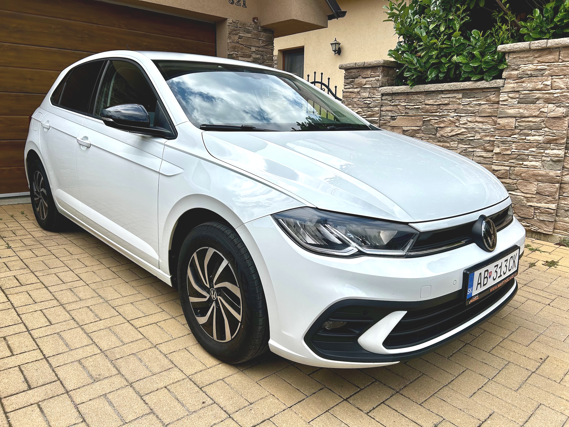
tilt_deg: -12.8
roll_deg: -1.0
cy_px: 214
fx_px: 427
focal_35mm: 26
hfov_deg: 67.3
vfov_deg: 53.1
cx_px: 284
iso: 50
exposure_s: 1/4630
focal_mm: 5.7
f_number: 1.5
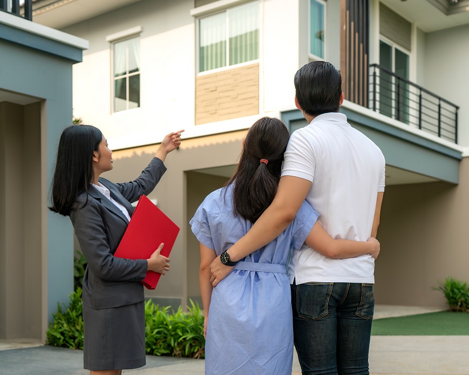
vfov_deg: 33.5
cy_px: 190
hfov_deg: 41.0
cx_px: 271
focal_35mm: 45
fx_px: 625
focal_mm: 39
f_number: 4
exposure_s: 1/400
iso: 125
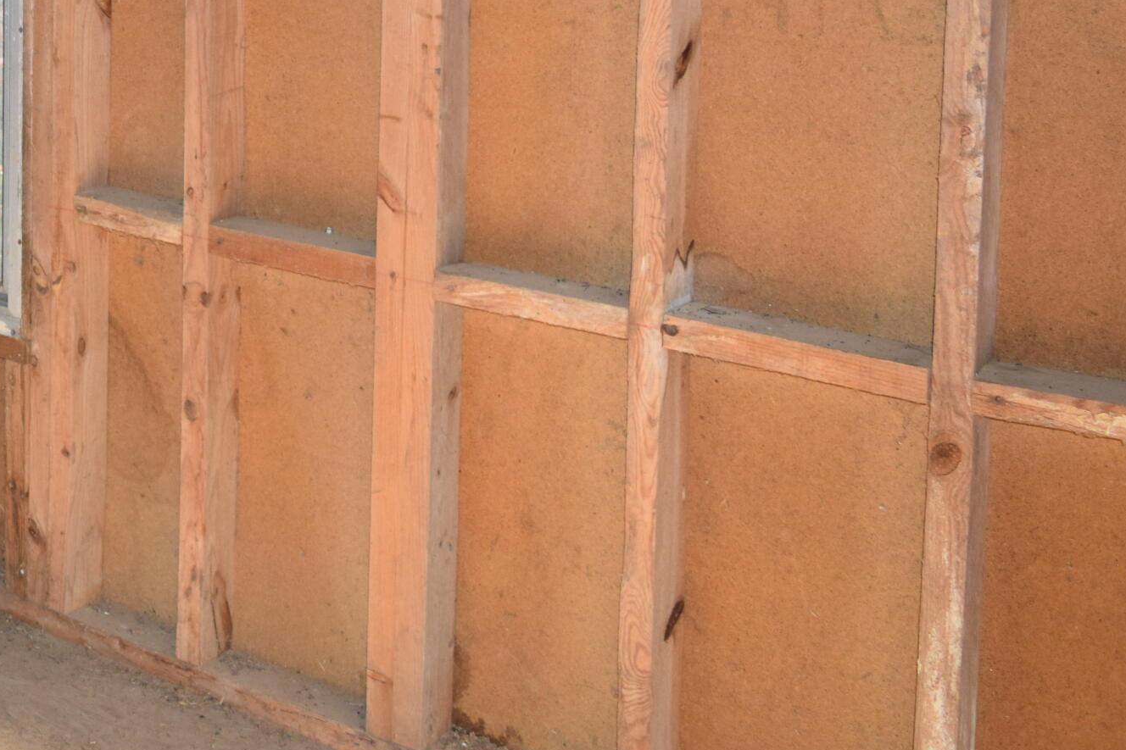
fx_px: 1908
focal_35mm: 61
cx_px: -120
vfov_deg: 21.1
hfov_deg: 29.6
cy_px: -78
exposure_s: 1/80
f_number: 4.5
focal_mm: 18
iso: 800
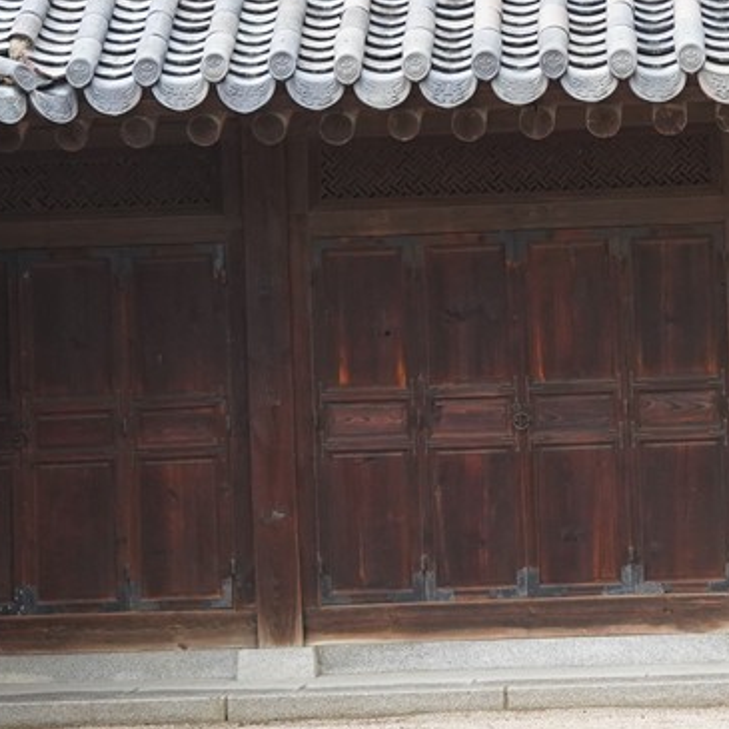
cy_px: 124
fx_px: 3884
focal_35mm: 163
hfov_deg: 10.7
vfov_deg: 10.7
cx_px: 561
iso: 800
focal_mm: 35
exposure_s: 1/125
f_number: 5.6
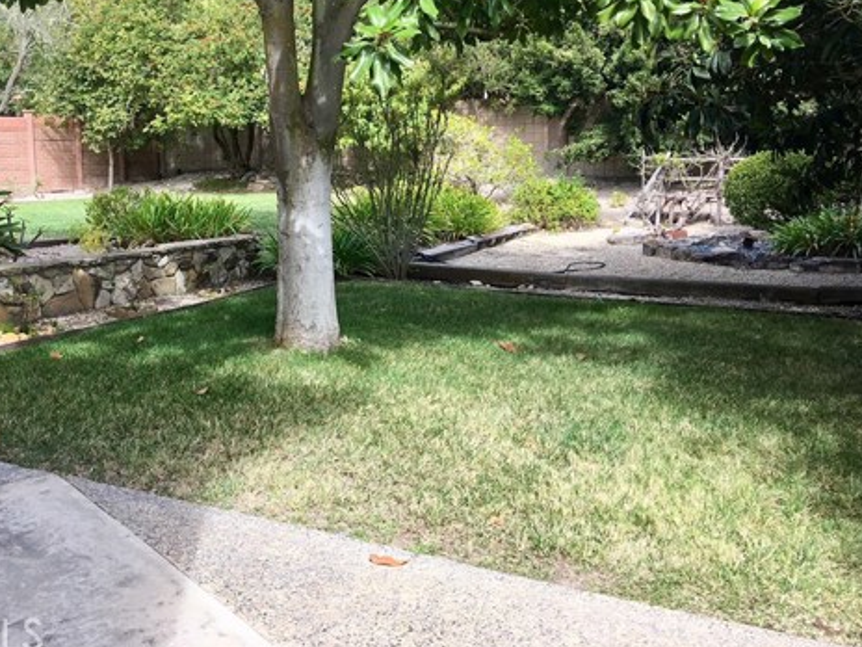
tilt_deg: -4.0
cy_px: 216
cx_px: 305
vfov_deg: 35.6
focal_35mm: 40
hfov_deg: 46.2
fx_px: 996
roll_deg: +1.6
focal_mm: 4.15
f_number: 2.2
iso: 25
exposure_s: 1/363
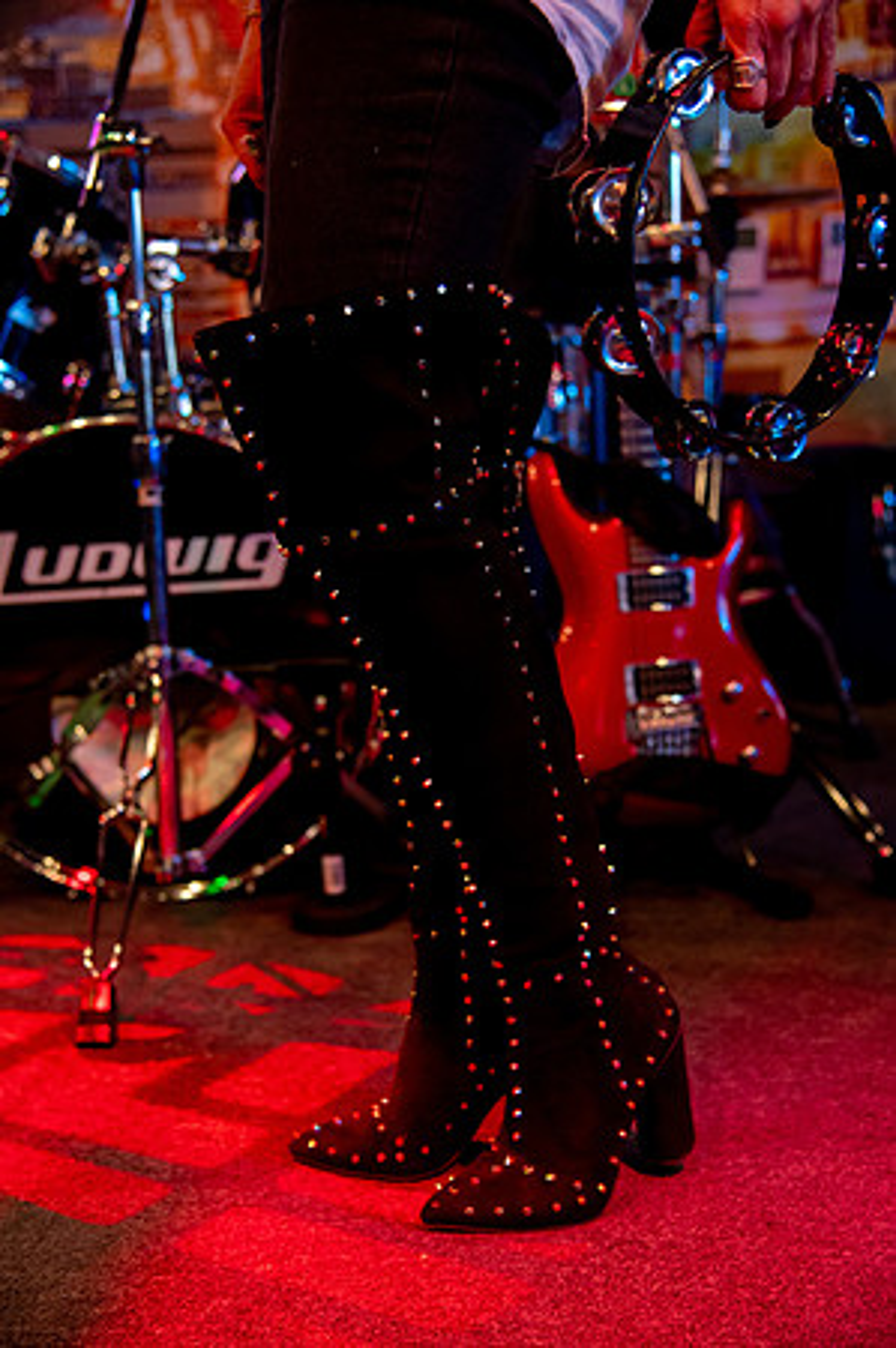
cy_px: 674
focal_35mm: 50
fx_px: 1871
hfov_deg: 26.9
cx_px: 448
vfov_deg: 39.6
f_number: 4
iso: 6400
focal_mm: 50
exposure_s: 1/40
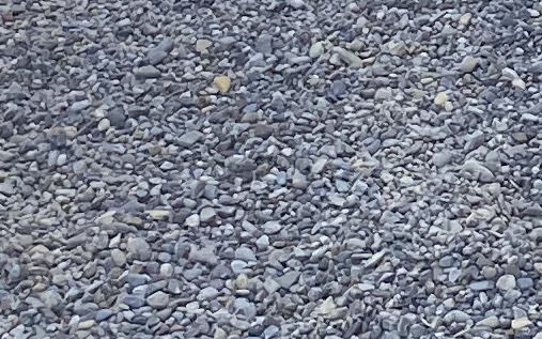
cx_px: 1189
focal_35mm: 219
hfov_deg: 8.9
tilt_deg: -15.8
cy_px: -533
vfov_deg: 5.7
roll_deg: -3.2
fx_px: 3235
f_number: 1.8
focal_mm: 4.25
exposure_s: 1/436
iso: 32
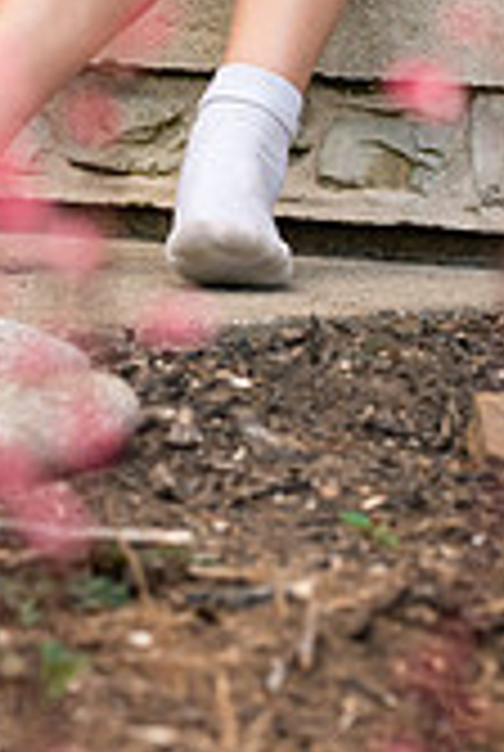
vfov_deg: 6.0
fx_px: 7173
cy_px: -189
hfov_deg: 4.0
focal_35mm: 343
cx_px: 191
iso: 640
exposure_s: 1/320
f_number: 6.3
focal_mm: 85
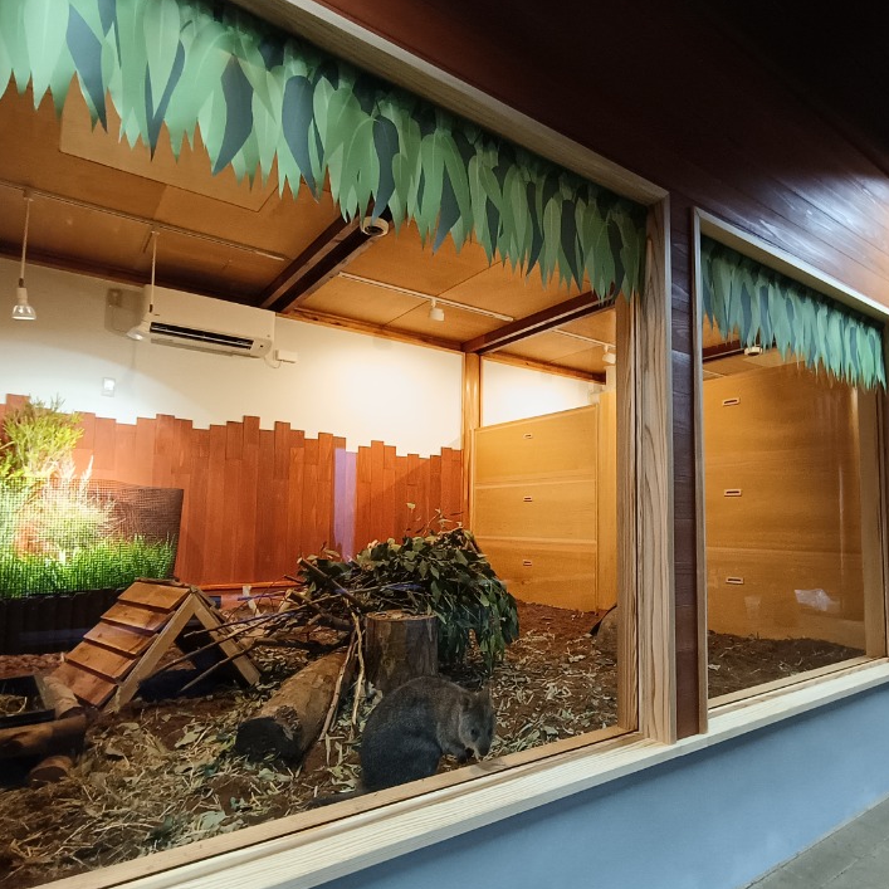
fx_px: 610
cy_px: 481
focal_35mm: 21
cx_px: 498
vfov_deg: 72.0
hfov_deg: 71.9
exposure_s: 1/16.7
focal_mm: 1.68
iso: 400
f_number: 2.2
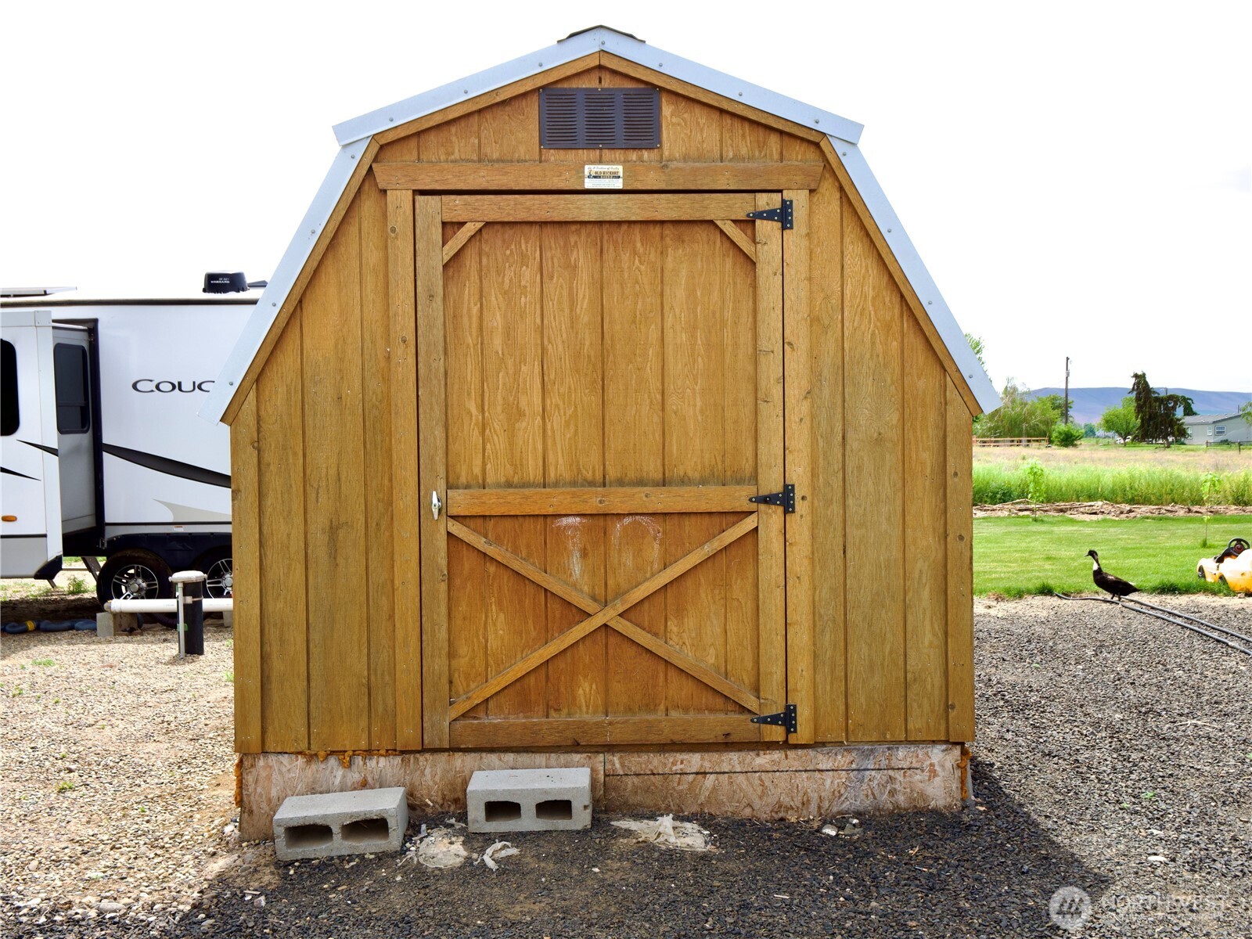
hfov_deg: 51.4
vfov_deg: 39.7
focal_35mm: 36
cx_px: 626
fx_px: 1302
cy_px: 470
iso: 200
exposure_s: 1/400
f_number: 7.1
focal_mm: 18
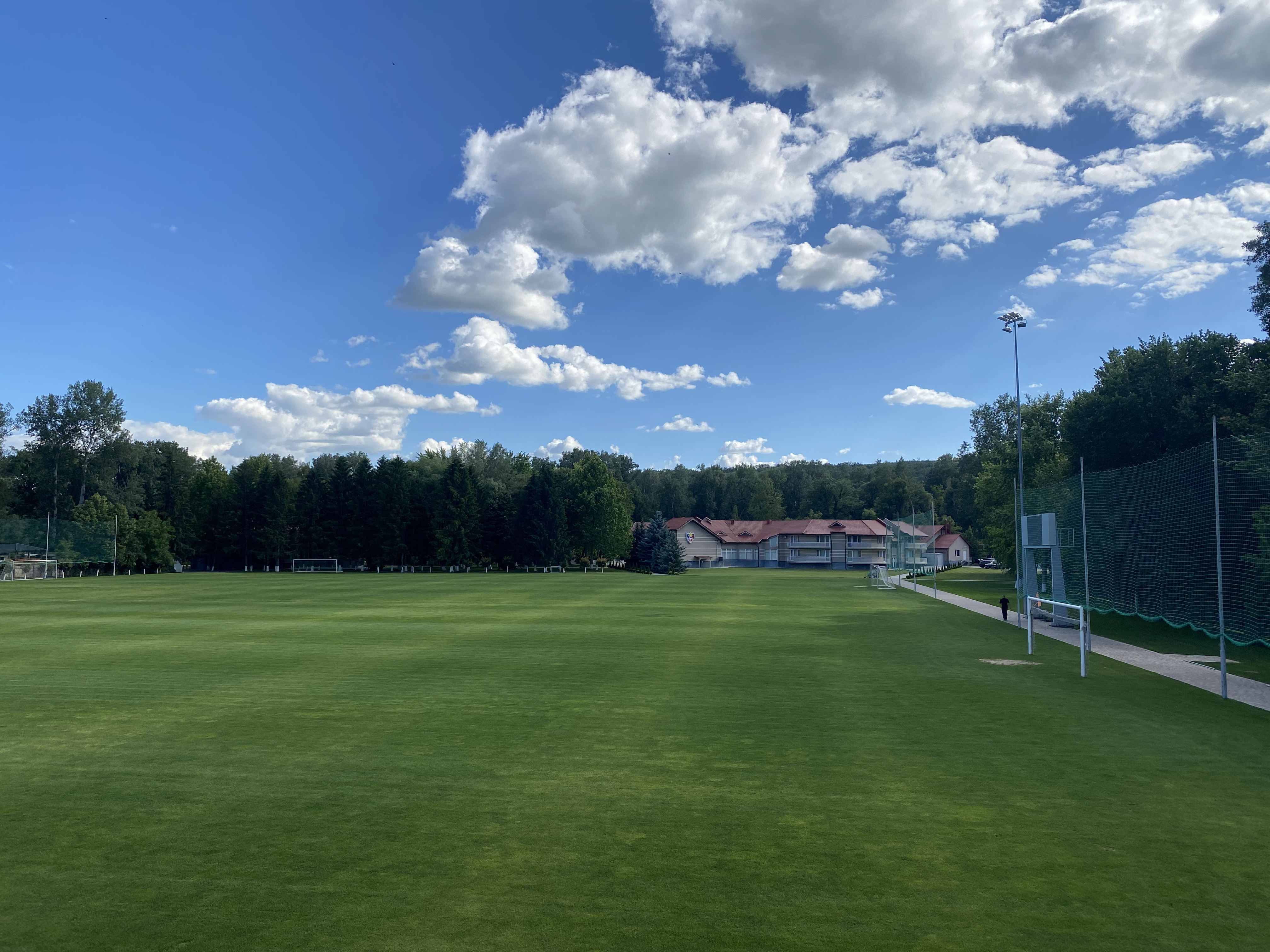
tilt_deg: +5.8
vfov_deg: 53.1
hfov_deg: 67.3
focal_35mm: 26
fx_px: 954
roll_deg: -1.8
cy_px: 476
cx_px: 635
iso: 32
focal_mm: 4.25
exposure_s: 1/2890
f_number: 1.8
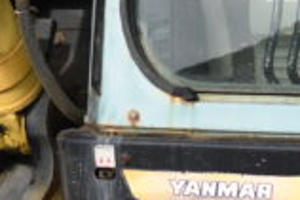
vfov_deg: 4.0
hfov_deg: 6.0
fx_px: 2841
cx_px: 163
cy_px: -262
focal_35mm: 341
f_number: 2.8
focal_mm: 35
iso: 100
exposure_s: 1/1000
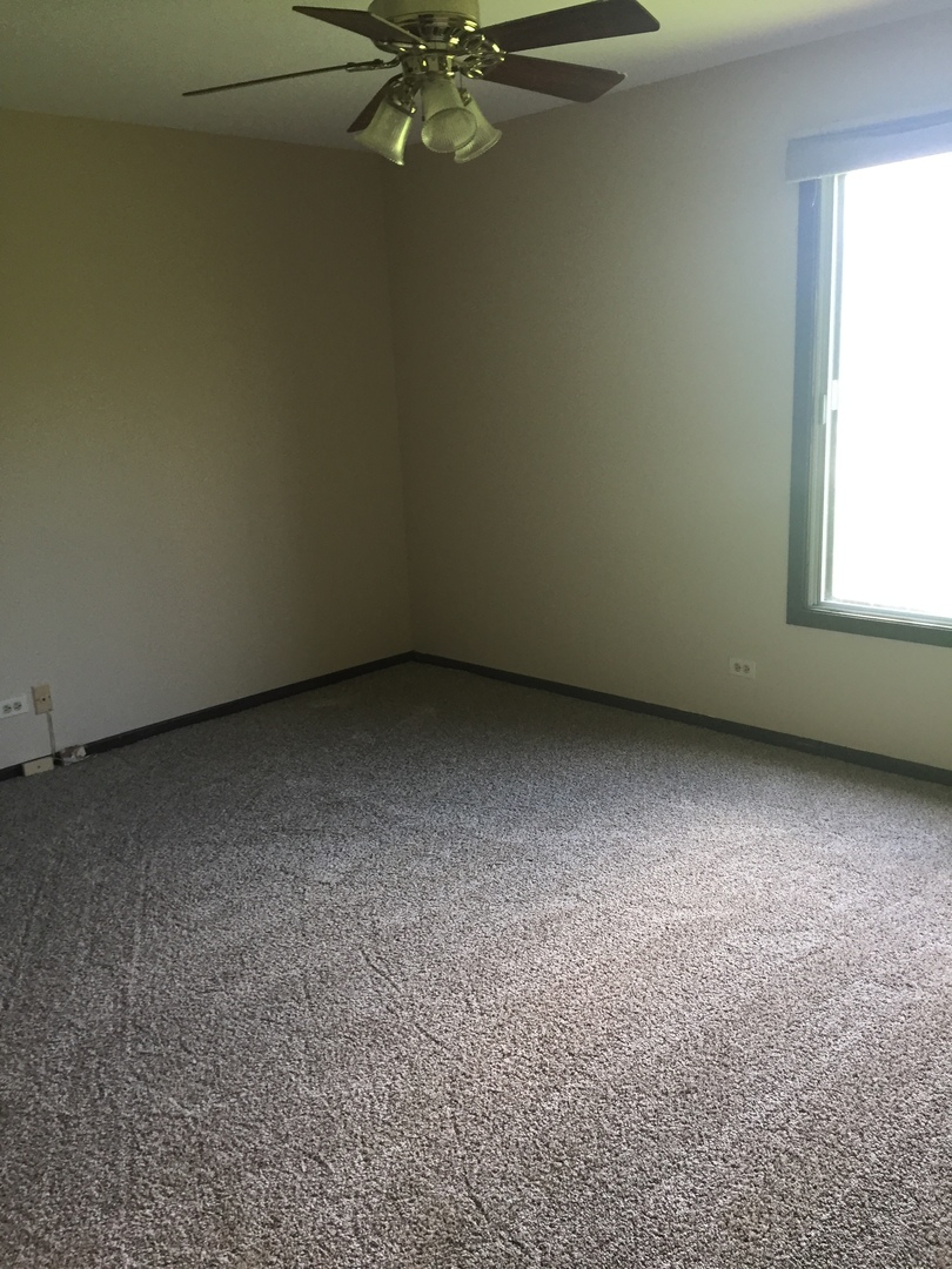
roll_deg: +1.0
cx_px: 476
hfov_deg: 48.2
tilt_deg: -13.4
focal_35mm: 29
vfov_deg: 61.7
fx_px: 1063
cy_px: 634
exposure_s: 1/30
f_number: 2.2
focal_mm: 4.15
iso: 50
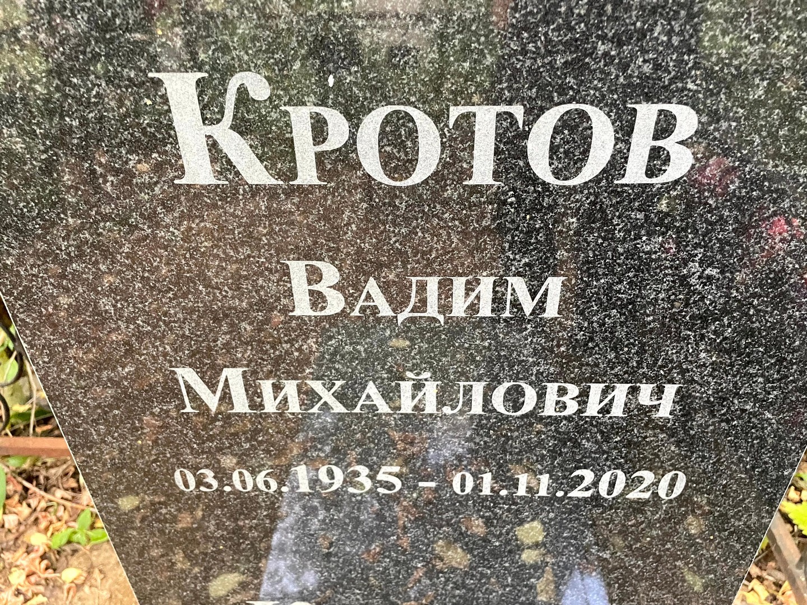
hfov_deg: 67.3
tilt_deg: -32.4
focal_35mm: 26
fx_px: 606
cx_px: 404
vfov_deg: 53.1
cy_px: 302
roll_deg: +1.5
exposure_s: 1/60
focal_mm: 4.2
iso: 500
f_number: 1.6
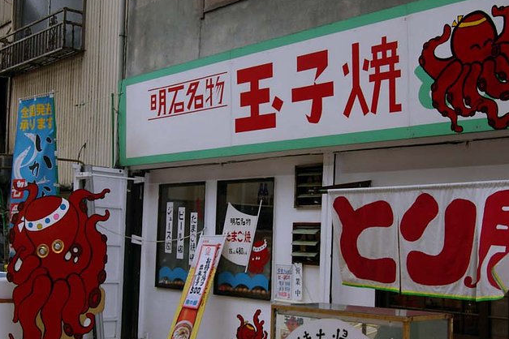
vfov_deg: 27.5
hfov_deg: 40.2
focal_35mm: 49
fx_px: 693
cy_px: 180
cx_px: 205
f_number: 5.6
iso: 400
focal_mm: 20
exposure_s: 1/60
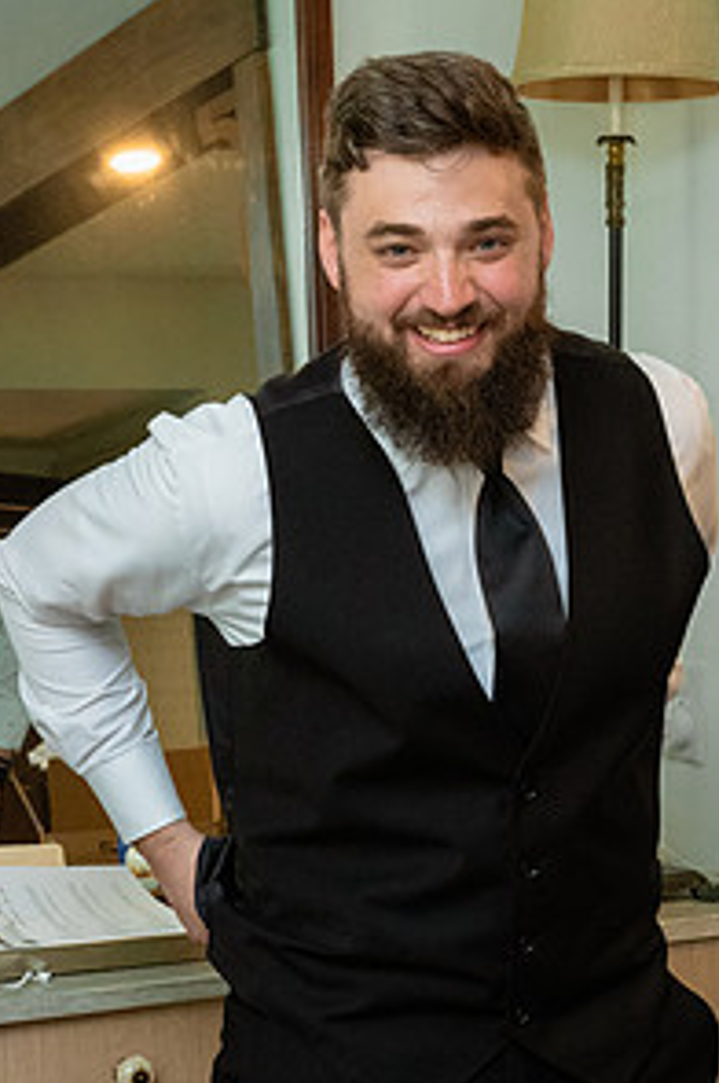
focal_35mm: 84
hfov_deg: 16.2
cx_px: 466
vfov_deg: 24.2
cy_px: 646
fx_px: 2522
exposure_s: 1/200
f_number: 6.3
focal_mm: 37
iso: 5000
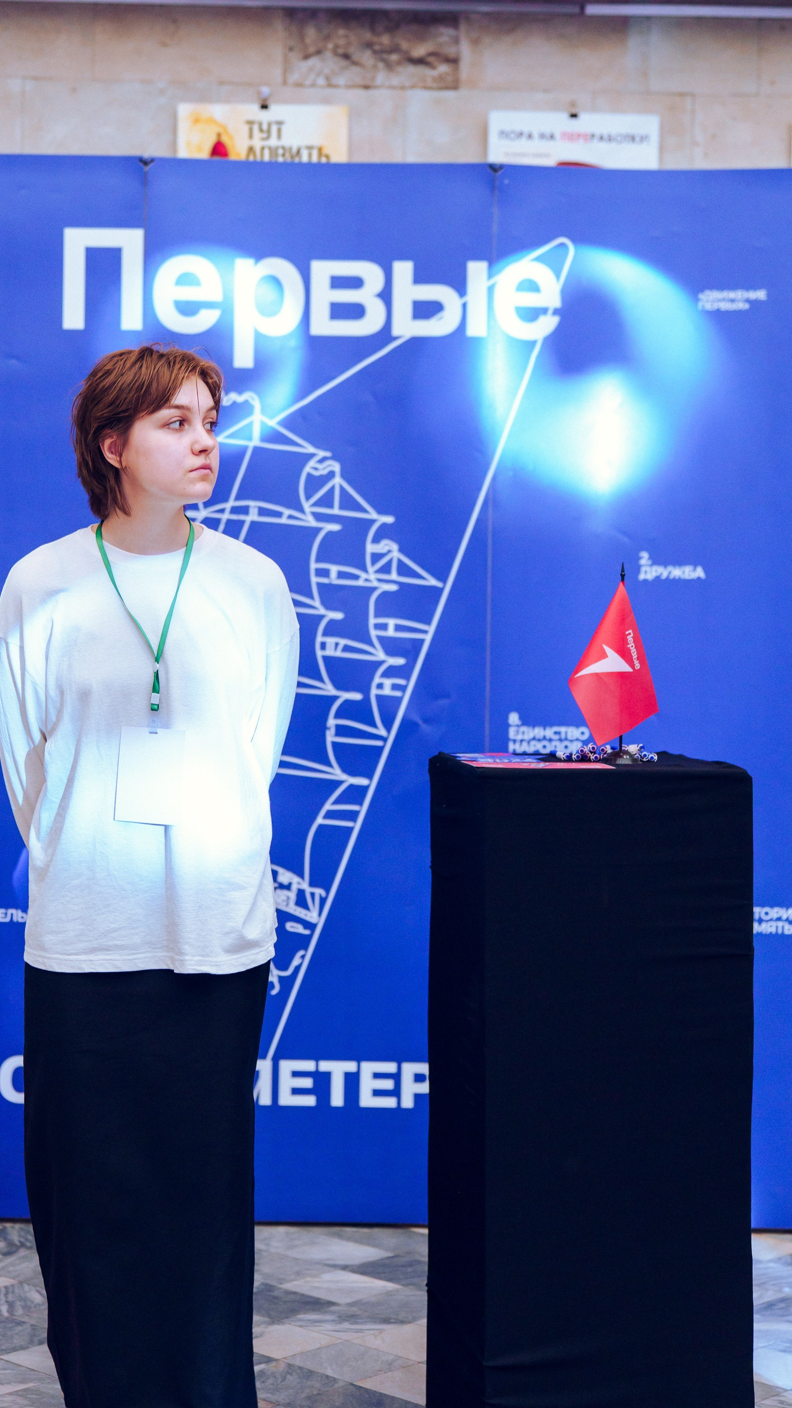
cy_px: 629
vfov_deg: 31.0
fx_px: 2539
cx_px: 256
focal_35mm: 68
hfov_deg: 17.7
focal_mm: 51
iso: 640
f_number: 2.2
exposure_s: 1/200
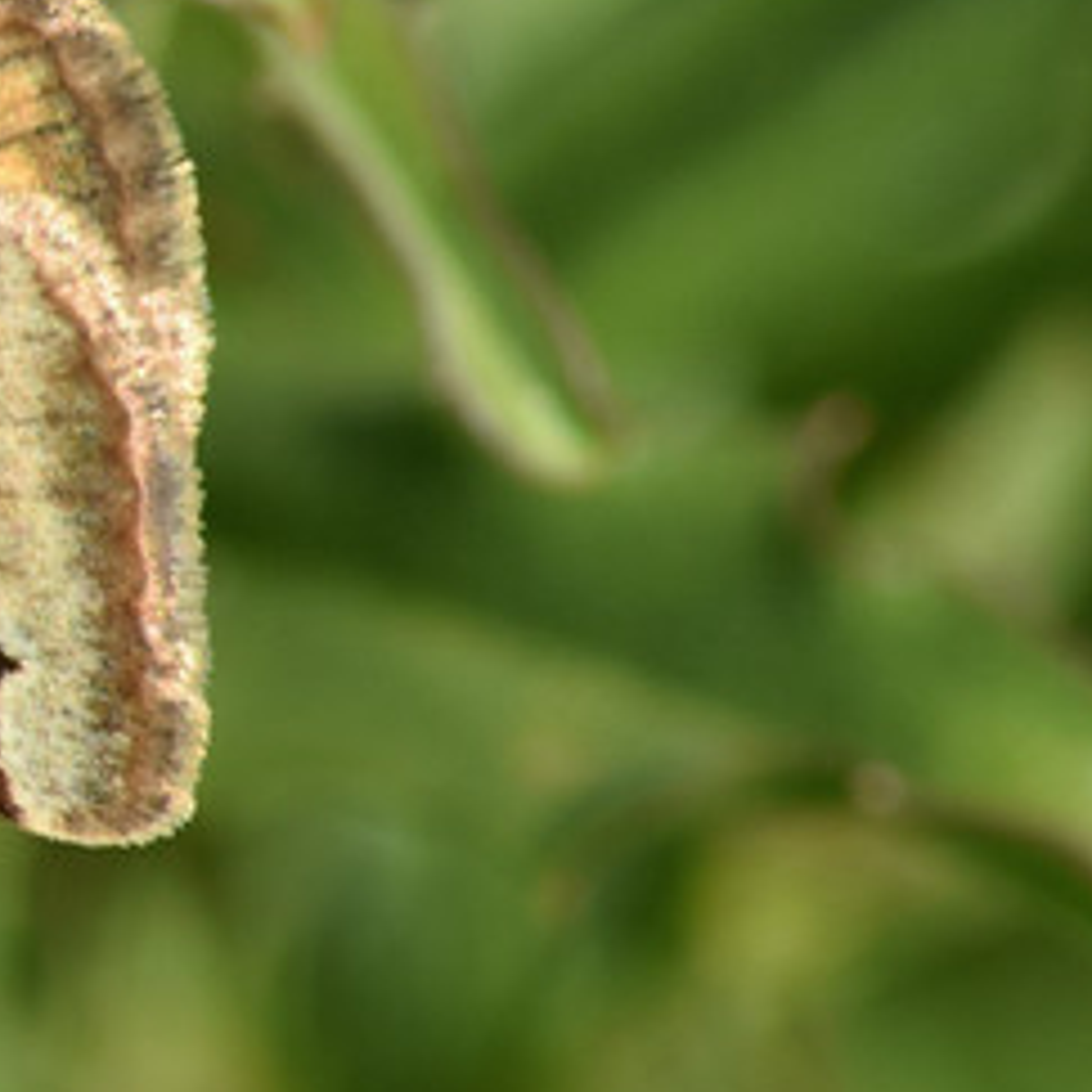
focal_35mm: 1508
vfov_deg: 1.2
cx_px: -863
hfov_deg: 1.2
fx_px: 53821
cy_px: 292
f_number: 16
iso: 400
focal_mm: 300
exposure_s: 1/500
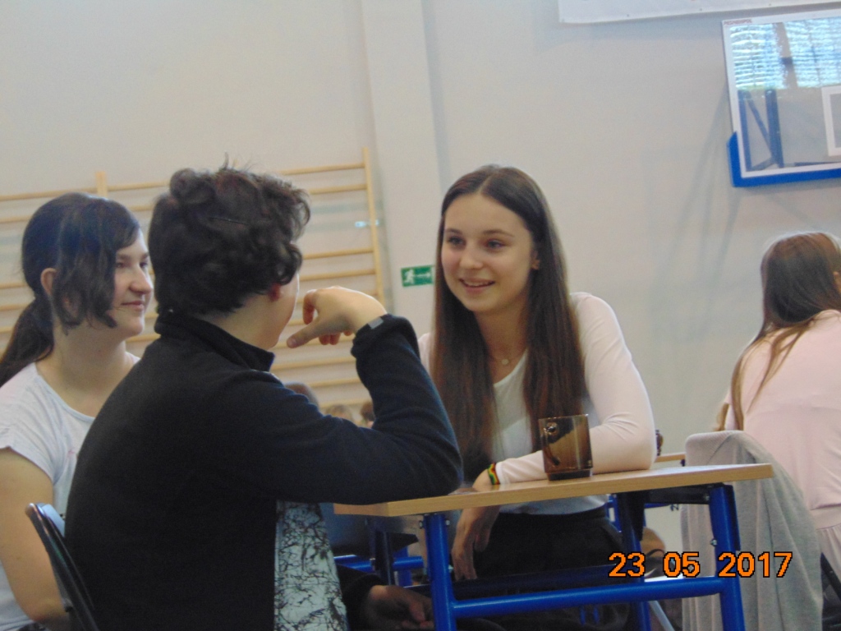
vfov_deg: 11.1
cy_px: 316
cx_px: 420
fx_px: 3231
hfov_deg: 14.8
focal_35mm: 133
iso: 400
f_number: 4
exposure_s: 1/40
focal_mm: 23.9
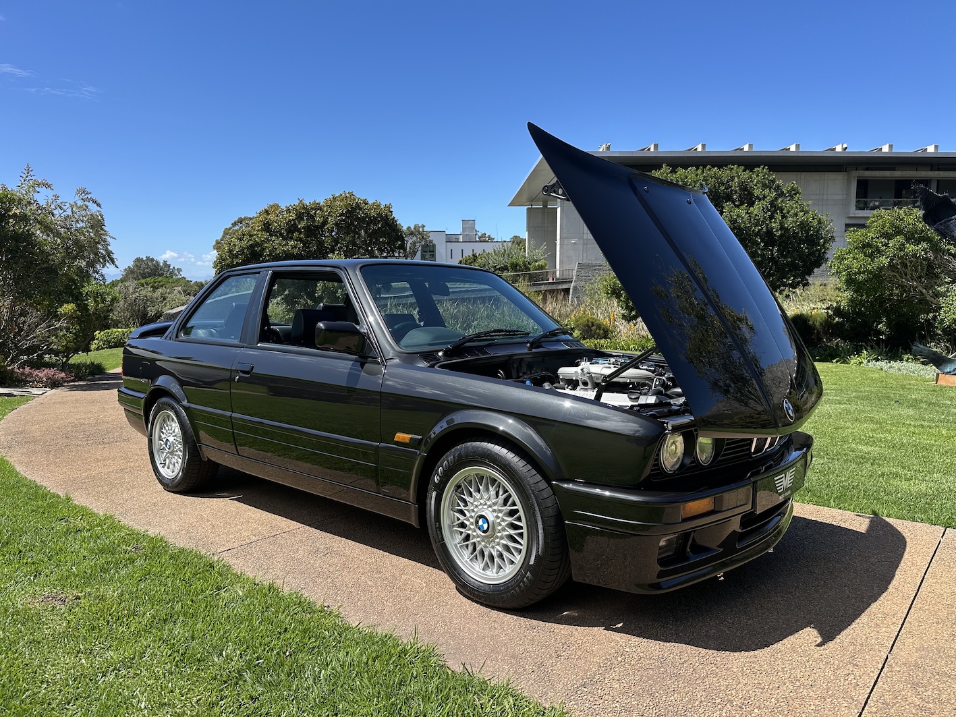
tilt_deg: -6.4
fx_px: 663
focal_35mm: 24
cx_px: 478
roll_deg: +0.4
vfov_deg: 56.8
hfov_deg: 71.6
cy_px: 358
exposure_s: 1/2809
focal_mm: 6.86
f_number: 1.78
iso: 80
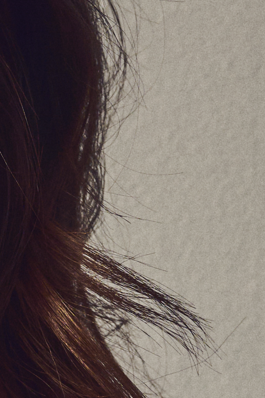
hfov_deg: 4.1
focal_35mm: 333
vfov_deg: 6.1
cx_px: -259
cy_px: 520
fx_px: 3675
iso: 125
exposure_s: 1/250
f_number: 5.6
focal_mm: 43
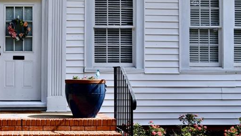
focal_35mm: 57
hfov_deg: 34.0
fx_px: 364
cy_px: 69
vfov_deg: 21.1
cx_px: 10
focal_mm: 18
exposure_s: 1/250
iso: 140
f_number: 8
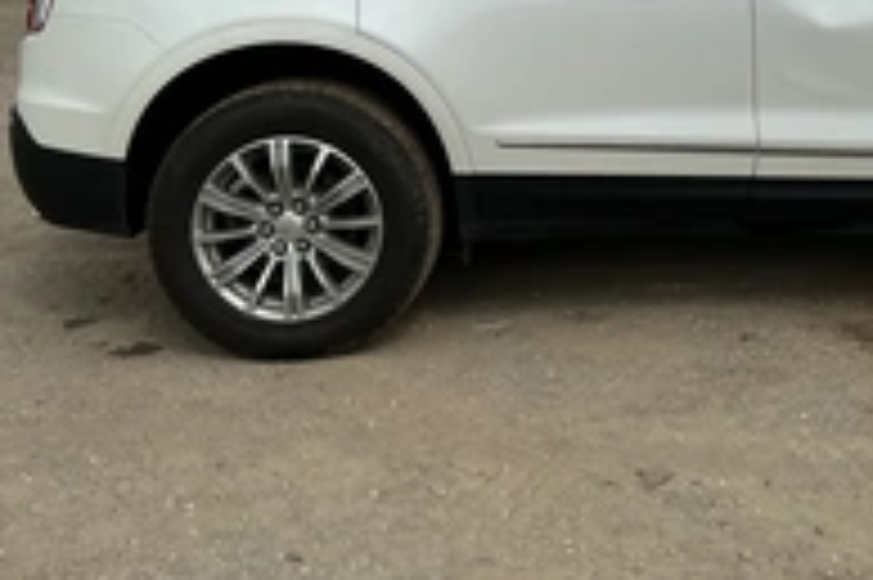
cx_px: 783
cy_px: -85
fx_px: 1454
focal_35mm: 60
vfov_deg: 21.2
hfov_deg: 31.9
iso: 25
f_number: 1.8
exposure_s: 1/2667
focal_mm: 3
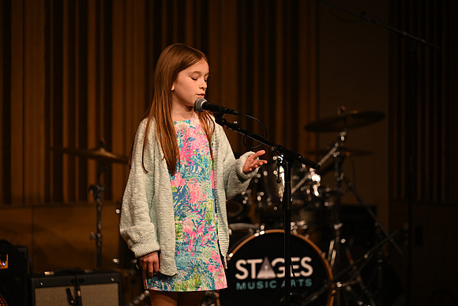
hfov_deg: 14.2
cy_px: 153
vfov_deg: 9.5
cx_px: 229
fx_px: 1845
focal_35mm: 145
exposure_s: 1/320
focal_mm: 145
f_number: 2.8
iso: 640
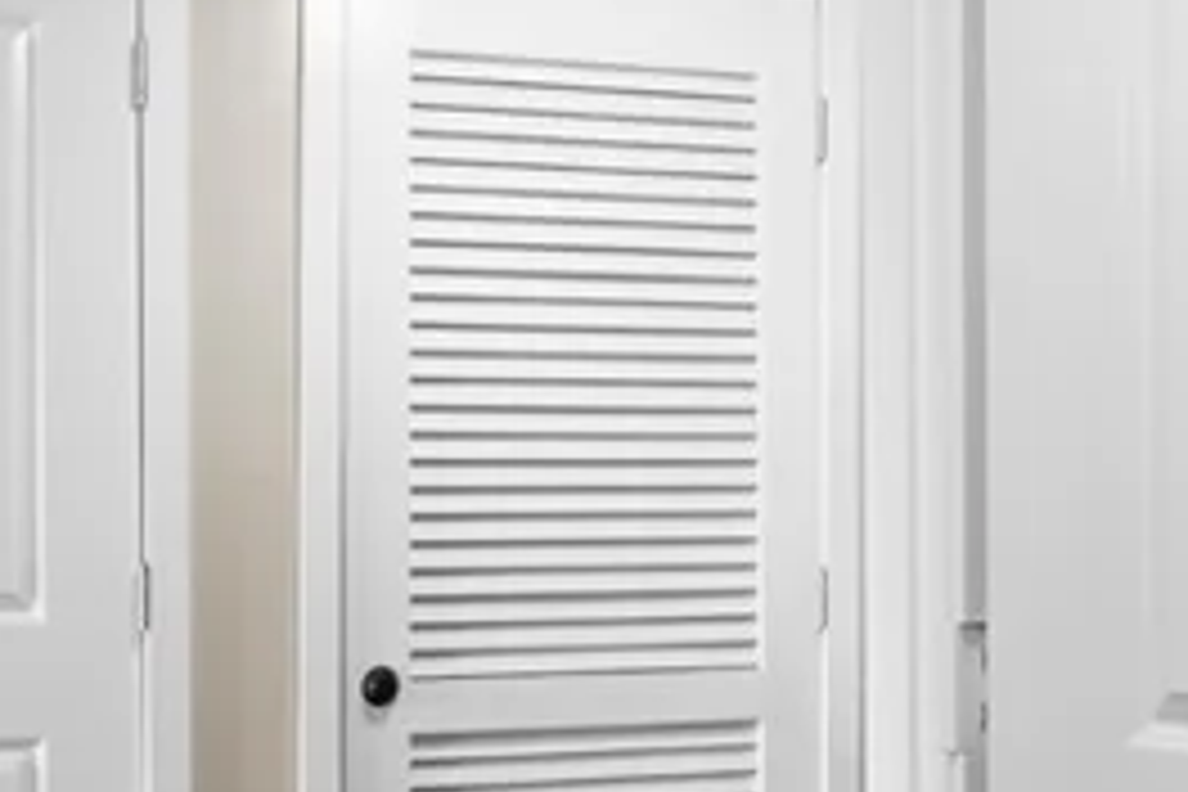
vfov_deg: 20.6
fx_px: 2178
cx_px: 454
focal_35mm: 66
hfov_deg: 30.4
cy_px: 506
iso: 400
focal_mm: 17
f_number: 8
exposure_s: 1/5
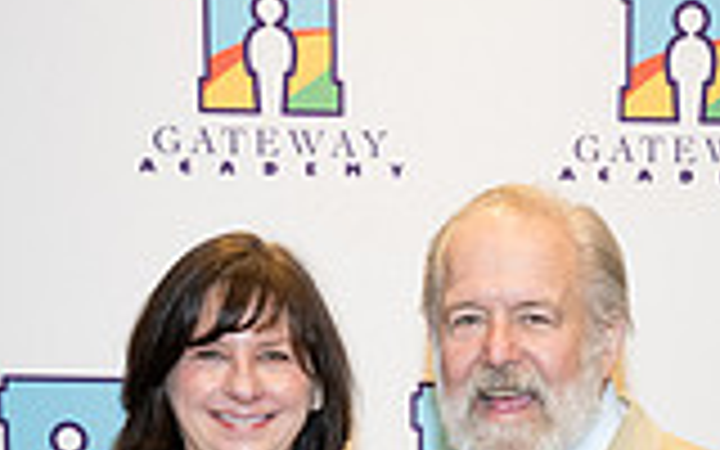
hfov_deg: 20.0
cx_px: 548
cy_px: 904
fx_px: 2021
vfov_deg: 11.4
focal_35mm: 103
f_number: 5.6
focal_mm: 24
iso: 800
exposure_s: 1/80
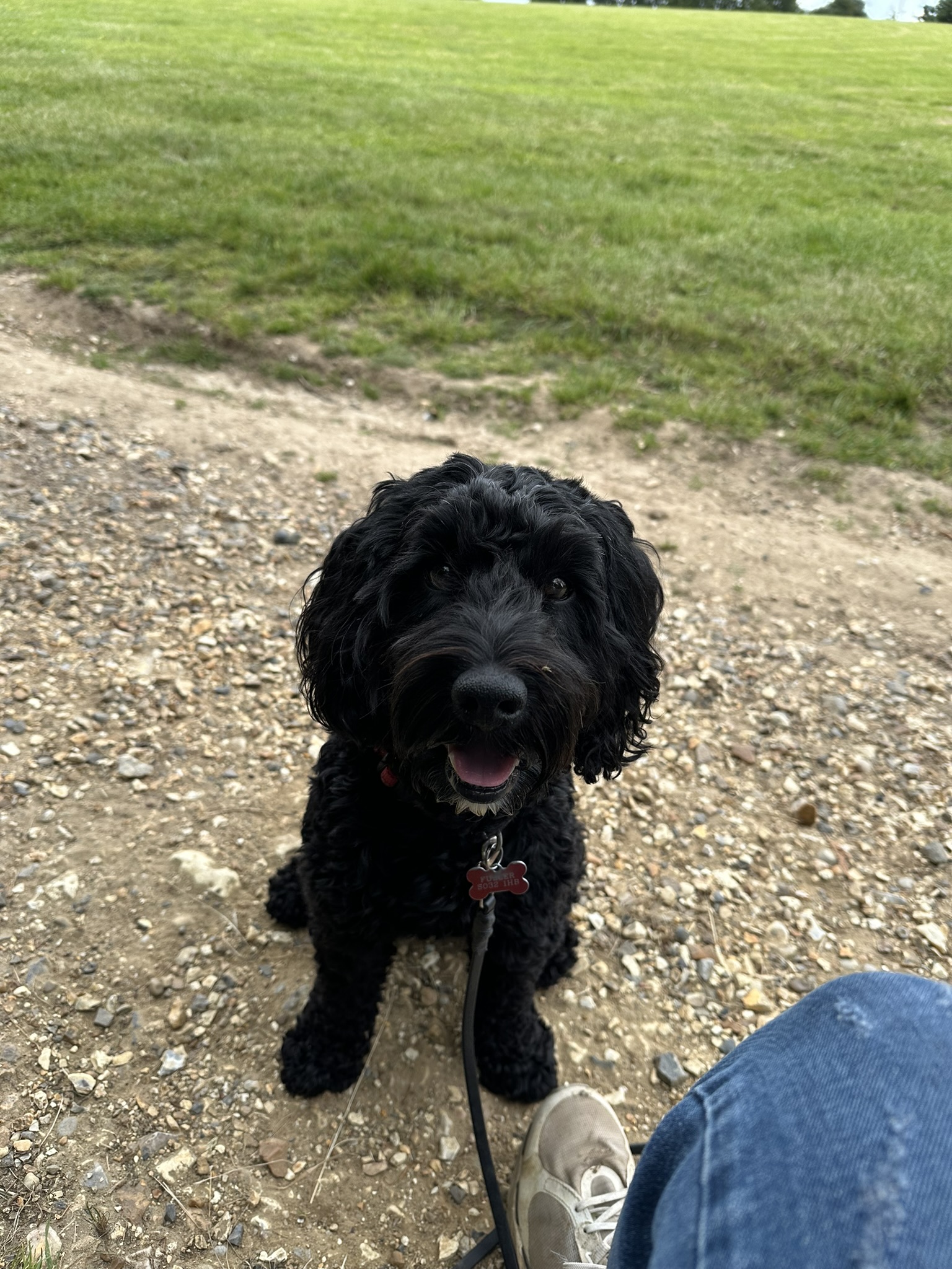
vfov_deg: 71.6
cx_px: 476
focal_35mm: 24
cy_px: 634
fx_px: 880
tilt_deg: -31.7
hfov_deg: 56.8
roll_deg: -1.5
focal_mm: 6.86
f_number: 1.78
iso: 80
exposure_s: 1/1198
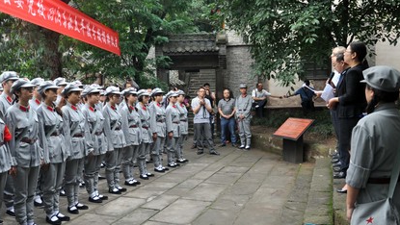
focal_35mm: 34
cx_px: 188
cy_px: 108
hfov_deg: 58.0
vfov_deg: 34.7
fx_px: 361
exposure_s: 1/125
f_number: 5.6
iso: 200
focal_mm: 18
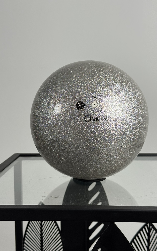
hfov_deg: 25.3
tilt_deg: -7.2
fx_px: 349
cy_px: 125
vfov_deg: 39.6
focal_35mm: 51
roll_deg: +0.4
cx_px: 83
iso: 64
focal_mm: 6.76
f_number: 1.78
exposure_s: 1/100
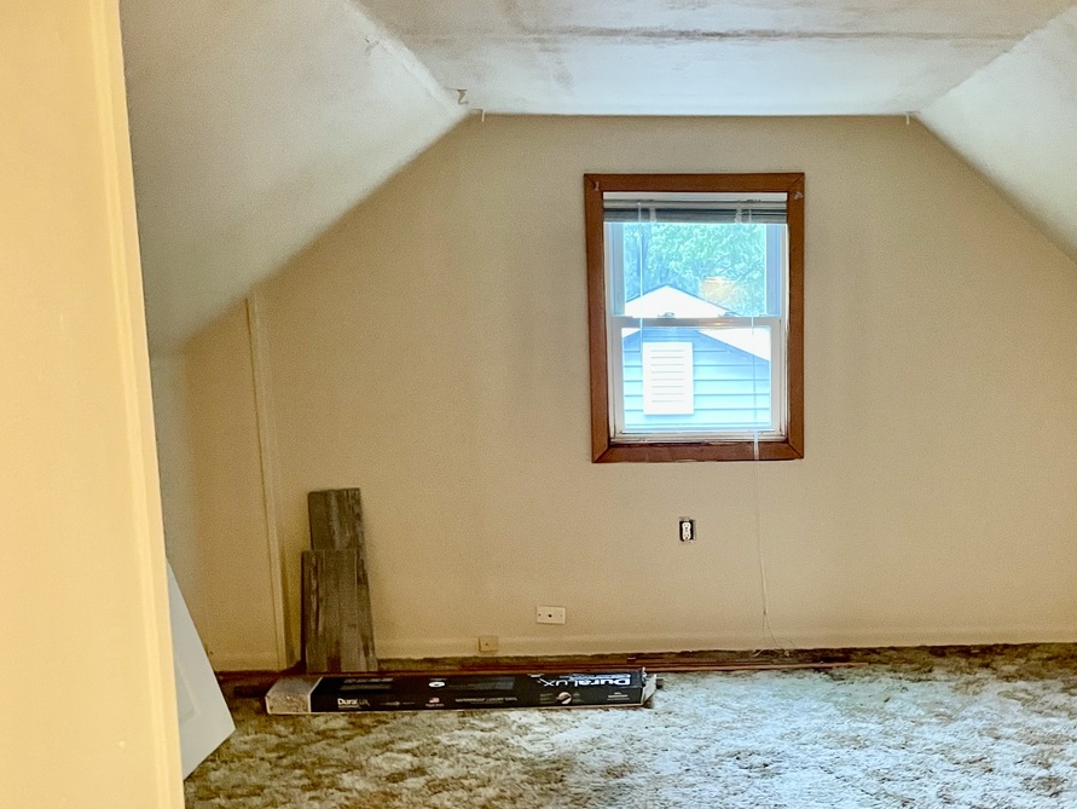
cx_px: 742
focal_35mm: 42
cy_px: 543
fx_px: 1307
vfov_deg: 34.0
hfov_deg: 44.0
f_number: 1.6
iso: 640
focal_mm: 4.2
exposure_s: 1/40
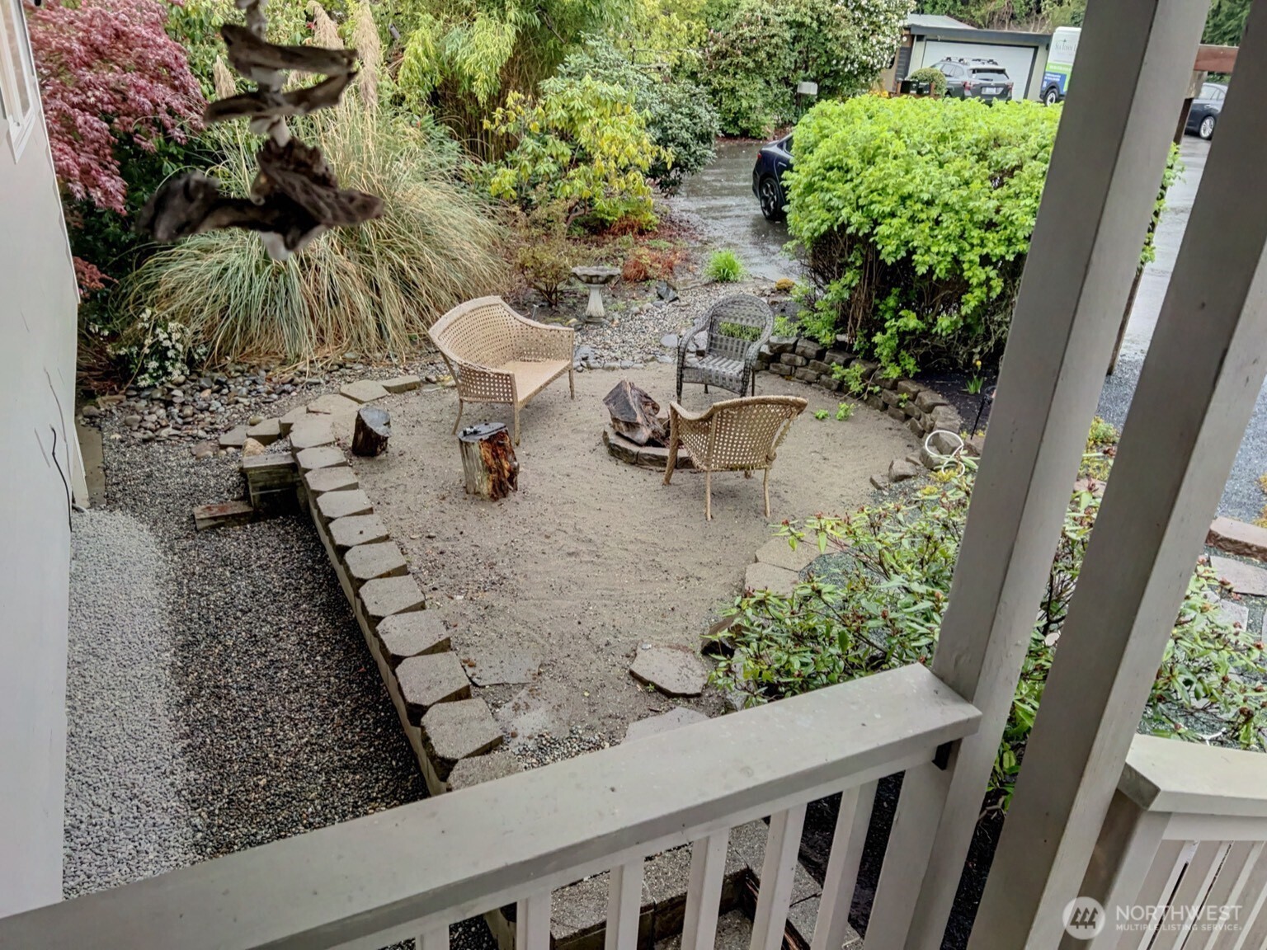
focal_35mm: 26
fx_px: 952
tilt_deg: -25.6
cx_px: 634
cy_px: 475
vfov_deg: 53.1
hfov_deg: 67.3
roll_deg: -3.8
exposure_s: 1/60
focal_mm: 5.7
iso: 250
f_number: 1.5
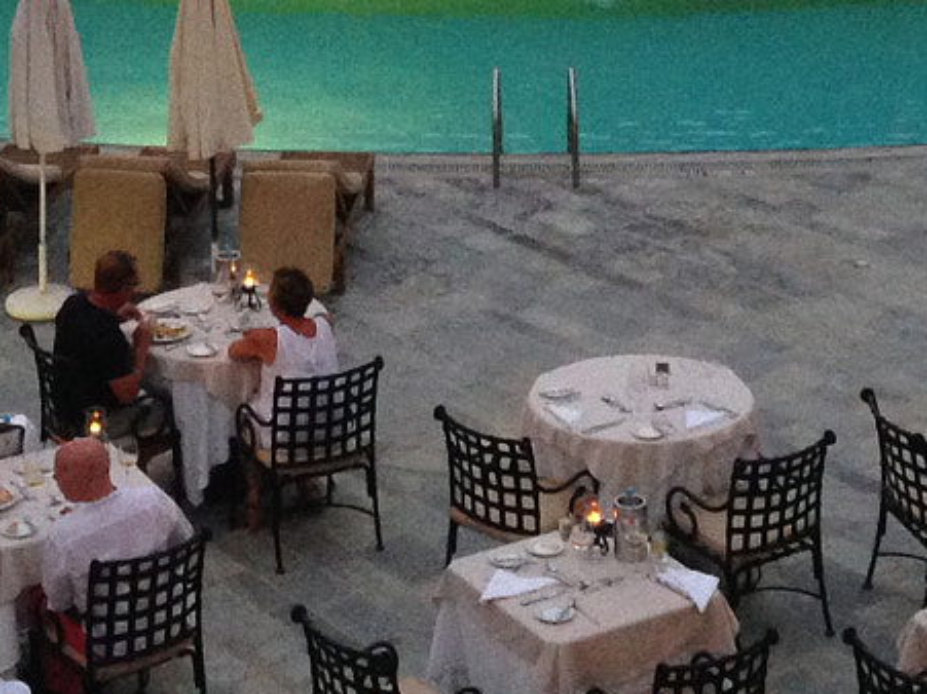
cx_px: 473
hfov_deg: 16.8
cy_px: -378
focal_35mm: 117
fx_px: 3132
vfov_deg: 12.0
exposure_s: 1/20
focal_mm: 4.12
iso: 320
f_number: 2.4
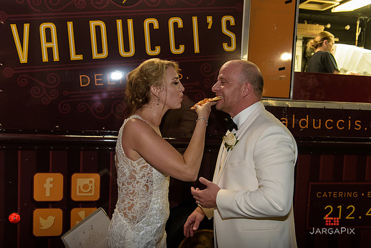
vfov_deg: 36.9
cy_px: 124
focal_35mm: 36
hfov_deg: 53.1
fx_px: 371
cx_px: 186
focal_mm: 36
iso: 1600
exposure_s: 1/125
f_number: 3.2
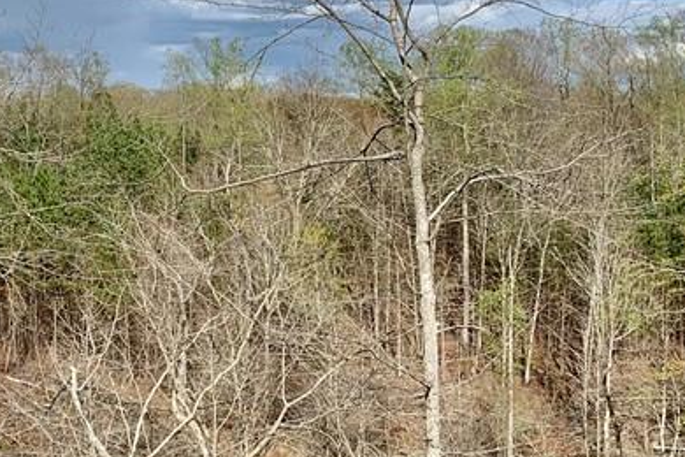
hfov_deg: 27.6
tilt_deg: +1.2
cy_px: 135
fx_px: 1351
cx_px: 93
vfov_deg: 19.1
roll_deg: -0.1
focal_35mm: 71
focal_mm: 4.25
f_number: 1.8
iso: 25
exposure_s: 1/2994
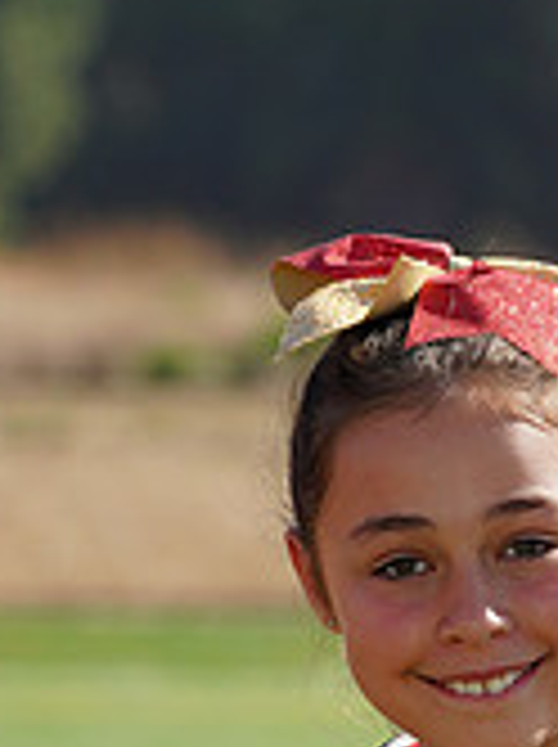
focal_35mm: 673
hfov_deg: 2.2
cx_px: 549
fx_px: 14502
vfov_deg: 2.9
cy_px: 1058
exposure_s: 1/250
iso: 100
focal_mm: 200
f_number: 9
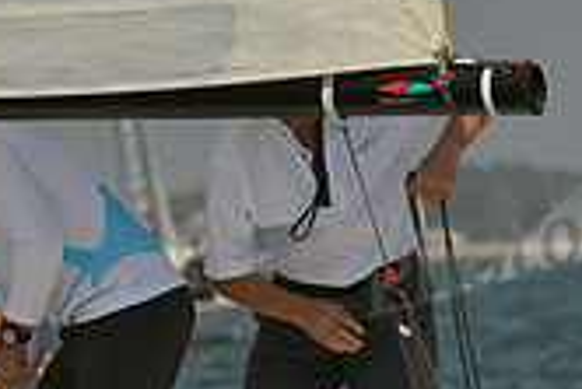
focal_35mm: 1224
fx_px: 19805
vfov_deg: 1.1
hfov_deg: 1.7
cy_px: 457
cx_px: 182
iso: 280
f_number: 13
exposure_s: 1/1250
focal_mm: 350
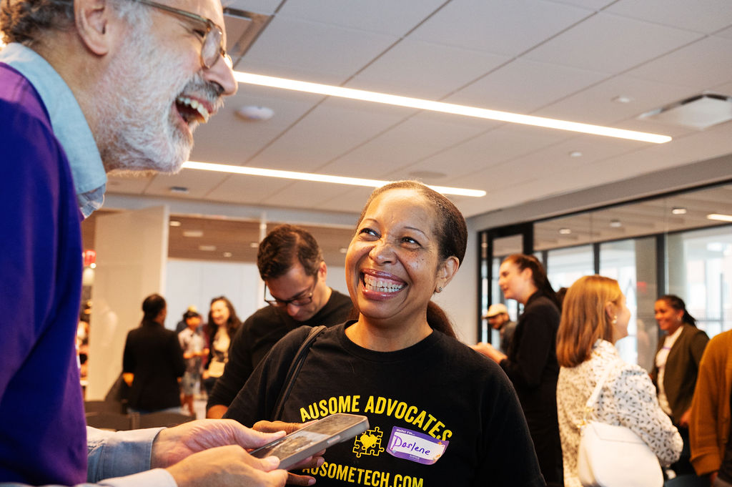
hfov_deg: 53.1
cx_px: 366
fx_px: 732
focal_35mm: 36
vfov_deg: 36.8
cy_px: 244
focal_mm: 24
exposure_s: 1/125
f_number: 3.2
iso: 1600
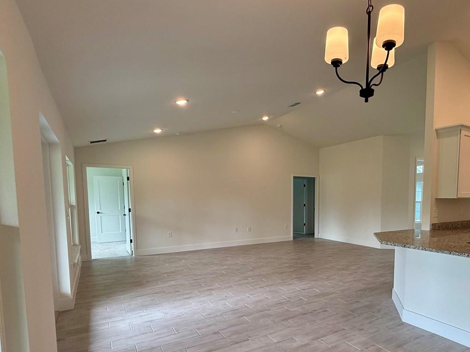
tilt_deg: -5.0
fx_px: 299
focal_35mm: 22
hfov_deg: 74.8
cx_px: 299
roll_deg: -0.3
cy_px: 223
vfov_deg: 60.2
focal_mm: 2.22
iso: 100
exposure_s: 1/120
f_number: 2.2
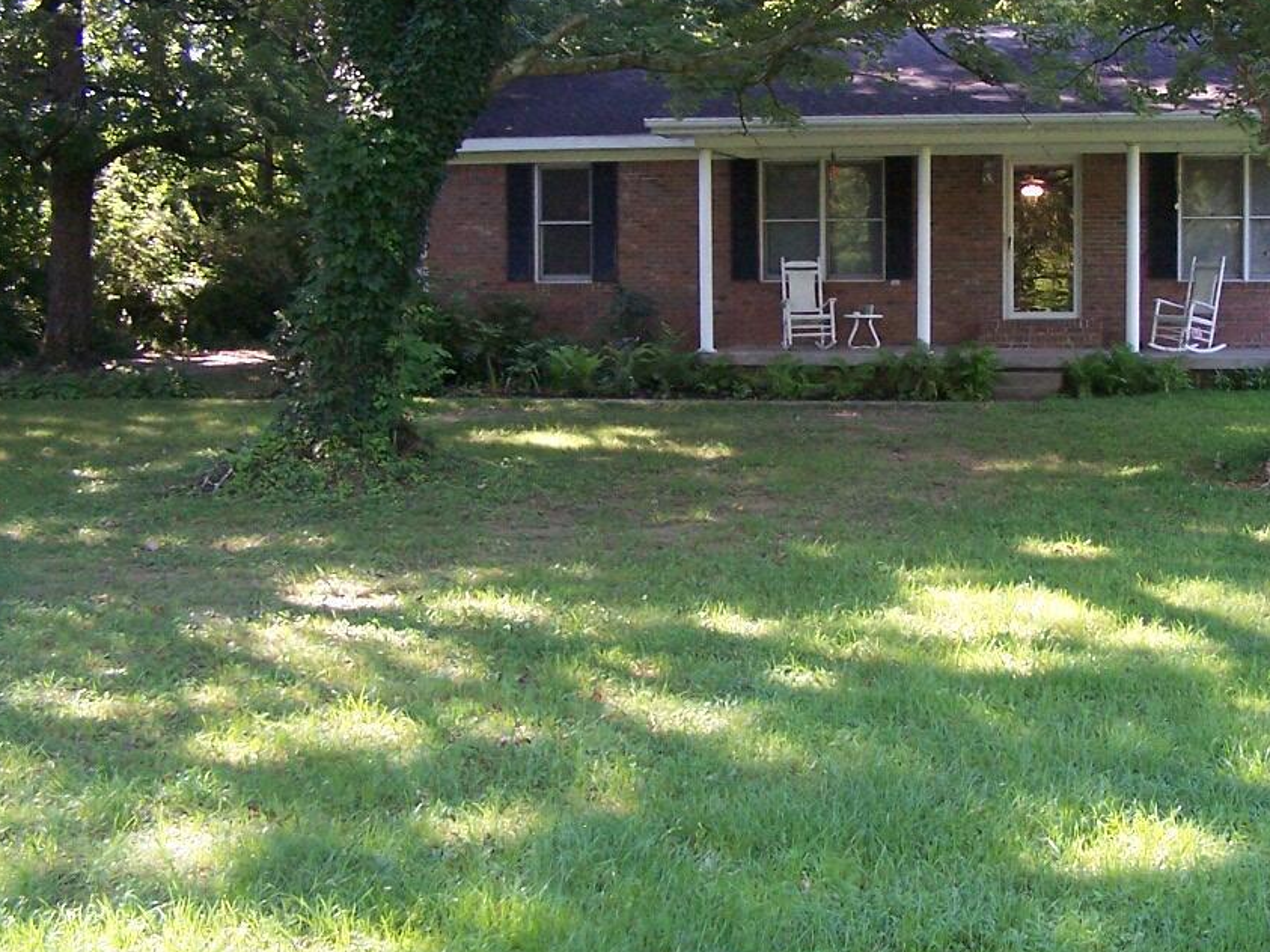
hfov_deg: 27.4
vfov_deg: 21.0
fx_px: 2568
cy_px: 398
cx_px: 948
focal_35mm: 70
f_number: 2.8
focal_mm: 6.3
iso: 140
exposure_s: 1/125
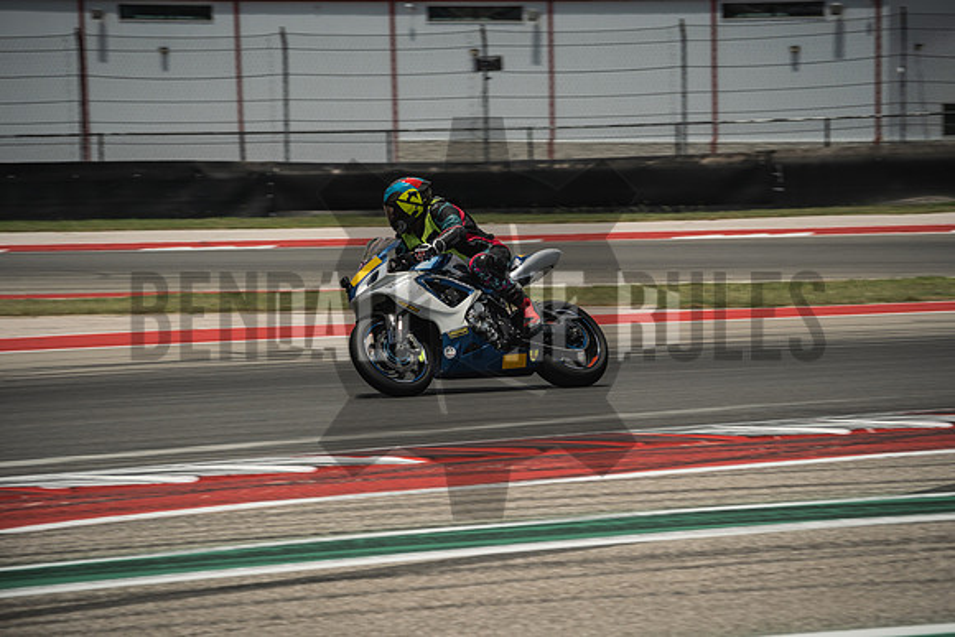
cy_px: 318
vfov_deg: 5.8
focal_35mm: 238
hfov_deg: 8.6
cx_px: 478
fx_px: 6315
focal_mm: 158.8
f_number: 8
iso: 160
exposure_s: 1/400
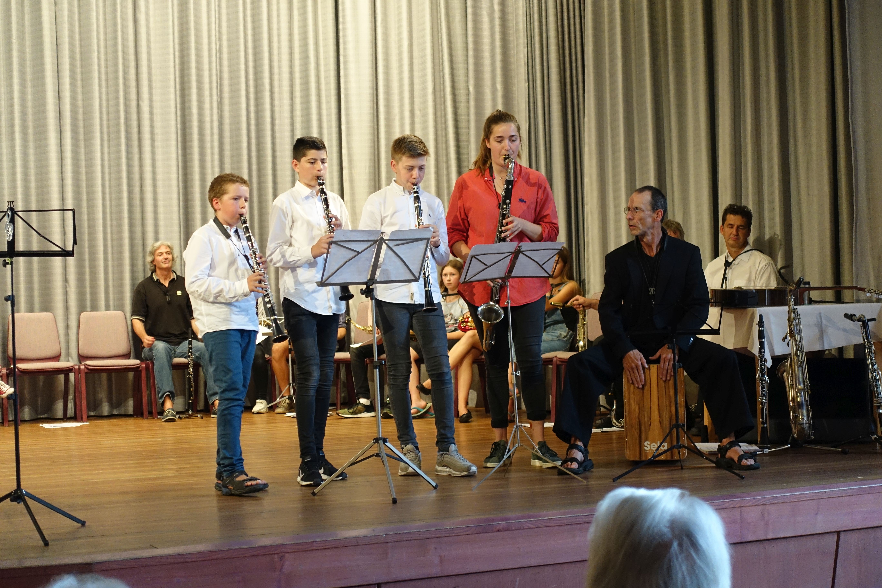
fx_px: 1715
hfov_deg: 28.8
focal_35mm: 70
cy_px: 294
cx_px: 441
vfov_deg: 19.5
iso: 800
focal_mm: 25.7
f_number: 2.8
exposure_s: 1/80
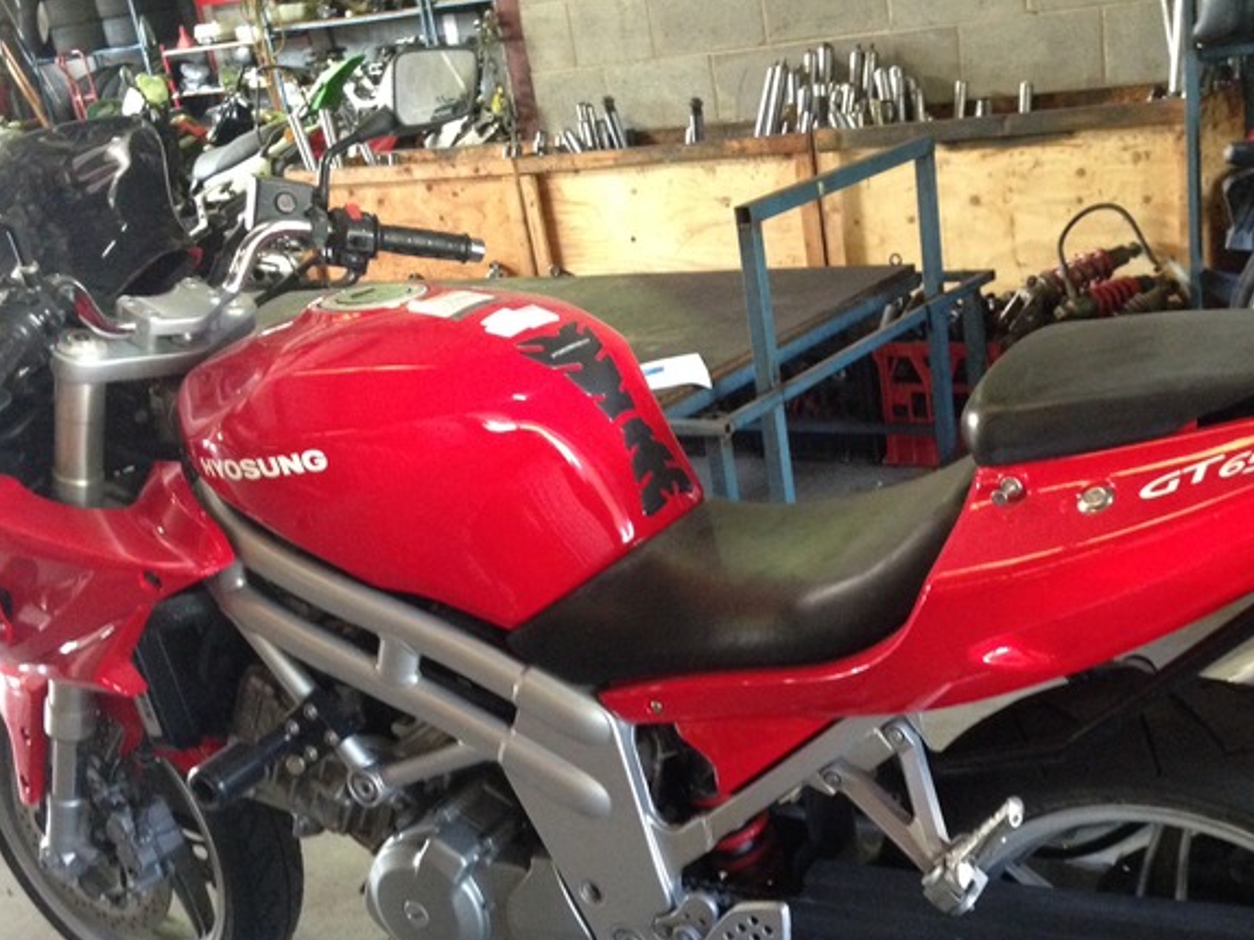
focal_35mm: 46
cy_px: 614
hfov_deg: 41.2
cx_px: 712
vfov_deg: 31.3
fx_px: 1666
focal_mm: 4.12
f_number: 2.4
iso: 320
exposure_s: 1/20
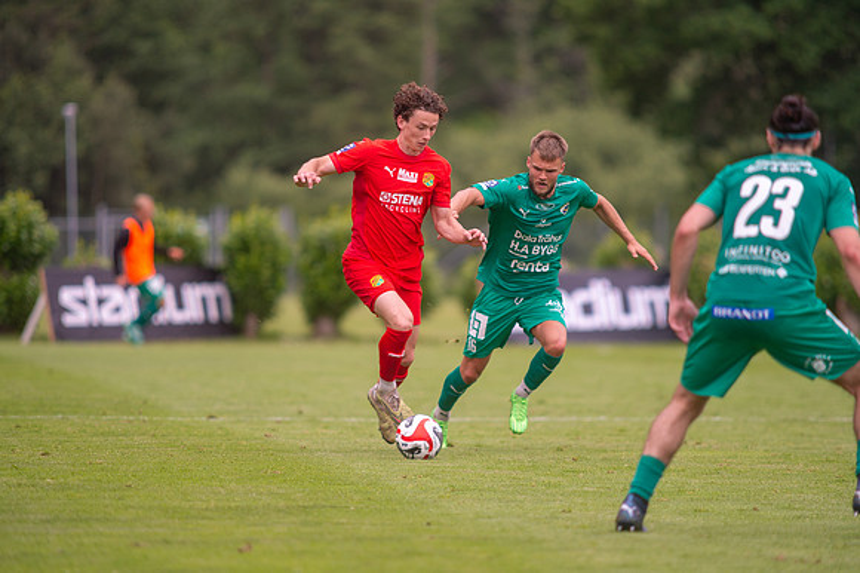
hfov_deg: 4.9
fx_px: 10069
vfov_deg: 3.3
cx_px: 430
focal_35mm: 422
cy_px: 286
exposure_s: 1/1250
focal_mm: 420
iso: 560
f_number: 4
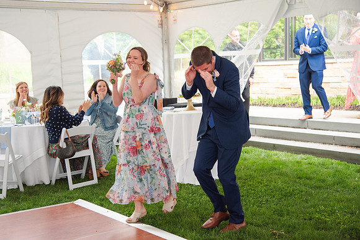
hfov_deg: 35.6
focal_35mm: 56
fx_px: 561
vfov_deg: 24.2
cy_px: 113
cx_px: 166
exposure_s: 1/200
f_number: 4
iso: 1000
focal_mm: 52
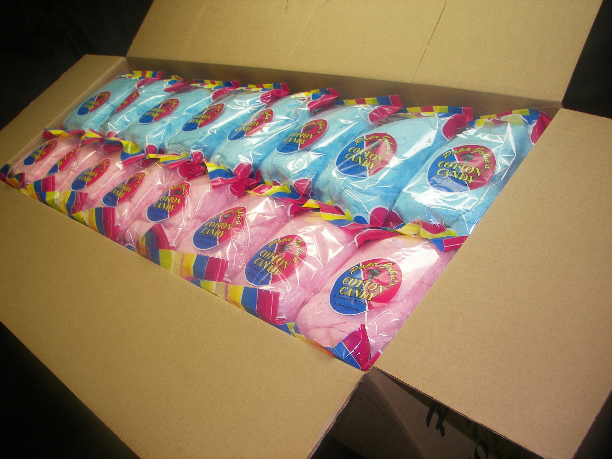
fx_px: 636
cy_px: 230
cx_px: 306
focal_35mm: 36
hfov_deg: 51.4
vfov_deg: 39.7
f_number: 2.8
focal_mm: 6
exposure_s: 1/30
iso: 64
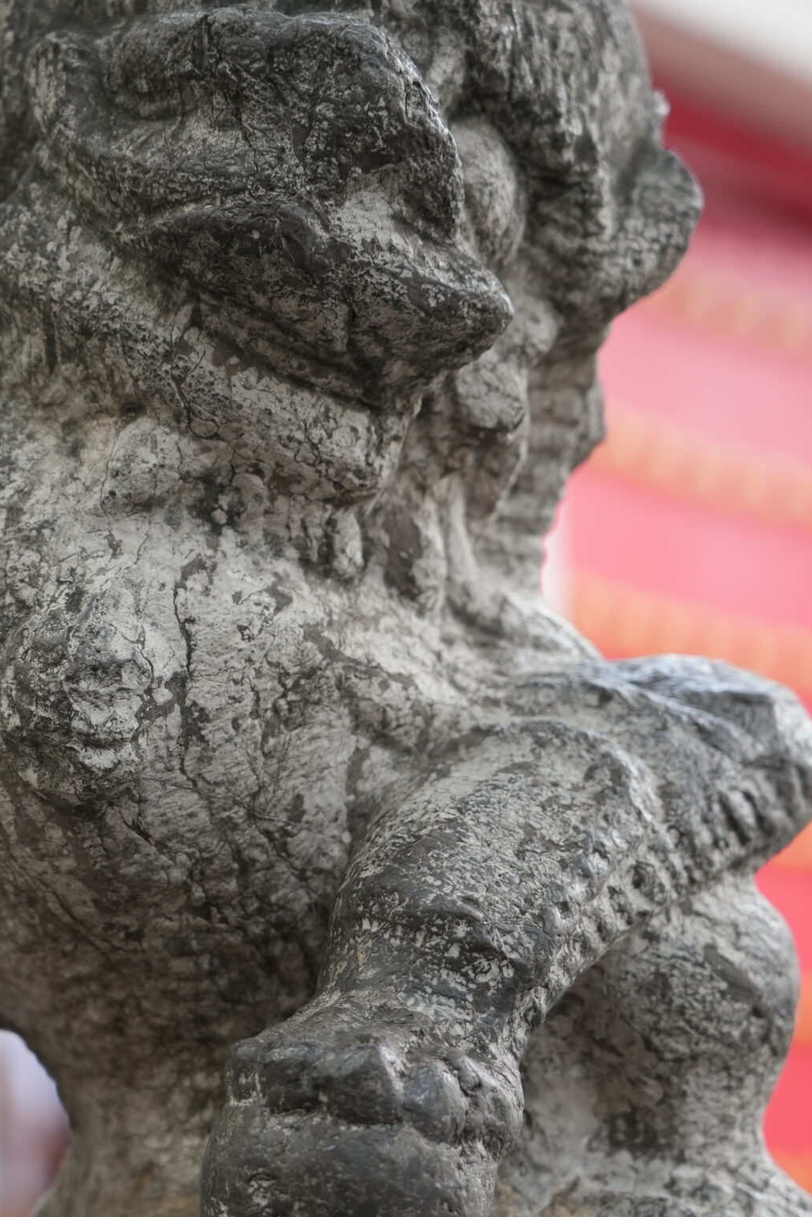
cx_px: 306
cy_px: 693
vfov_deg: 16.1
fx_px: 4295
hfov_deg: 10.8
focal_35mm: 127
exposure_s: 1/160
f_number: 4
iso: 250
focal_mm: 76
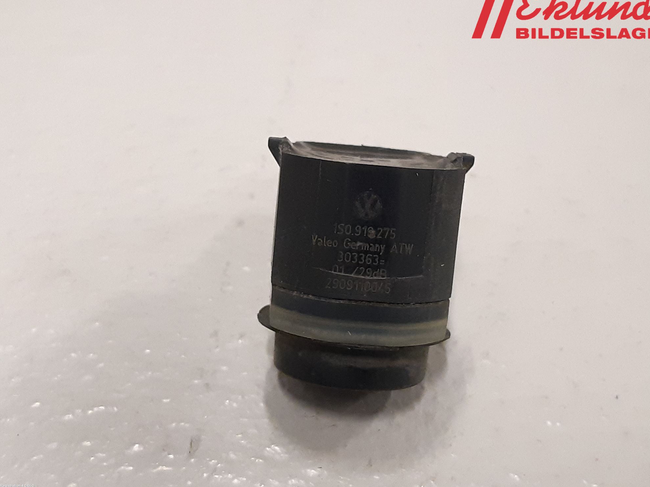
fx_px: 507
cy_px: 236
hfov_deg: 65.3
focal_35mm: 27
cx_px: 337
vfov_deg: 51.3
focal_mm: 3.93
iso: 250
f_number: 1.7
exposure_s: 1/50
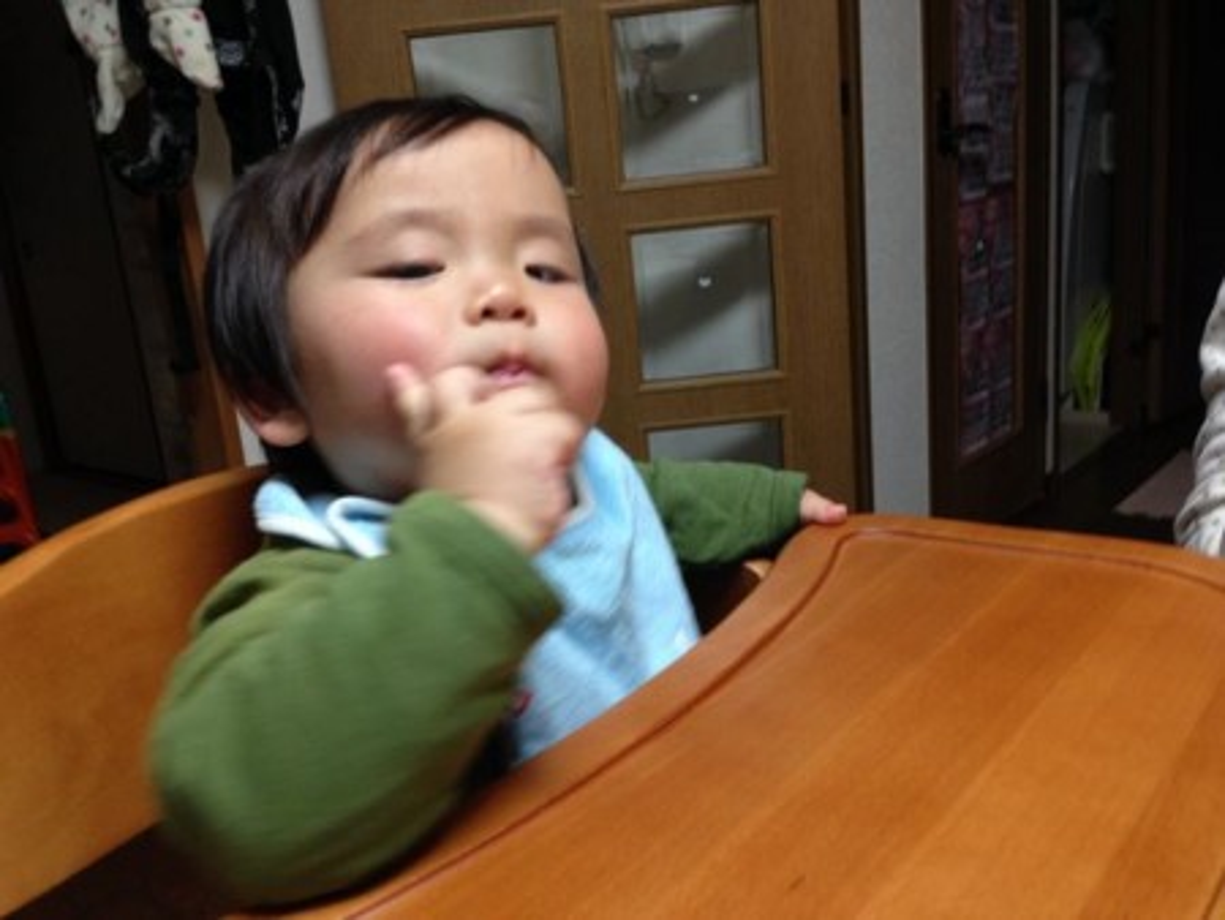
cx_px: 612
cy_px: 460
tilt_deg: -14.2
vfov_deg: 43.0
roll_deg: +5.3
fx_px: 1168
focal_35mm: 33
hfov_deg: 55.3
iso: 125
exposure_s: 1/20
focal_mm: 4.12
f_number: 2.4
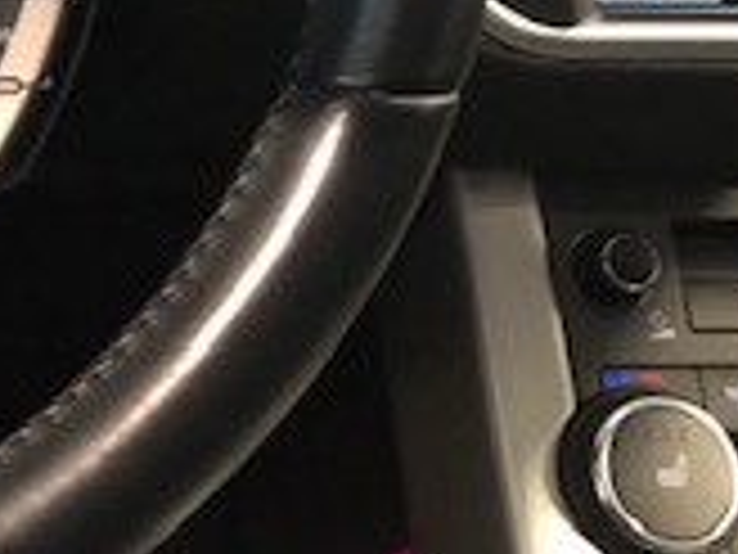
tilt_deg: -24.6
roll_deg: -2.6
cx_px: -346
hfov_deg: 16.5
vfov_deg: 13.0
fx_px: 2324
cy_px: -203
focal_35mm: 109
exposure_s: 1/4
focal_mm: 3.99
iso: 100
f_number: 1.8
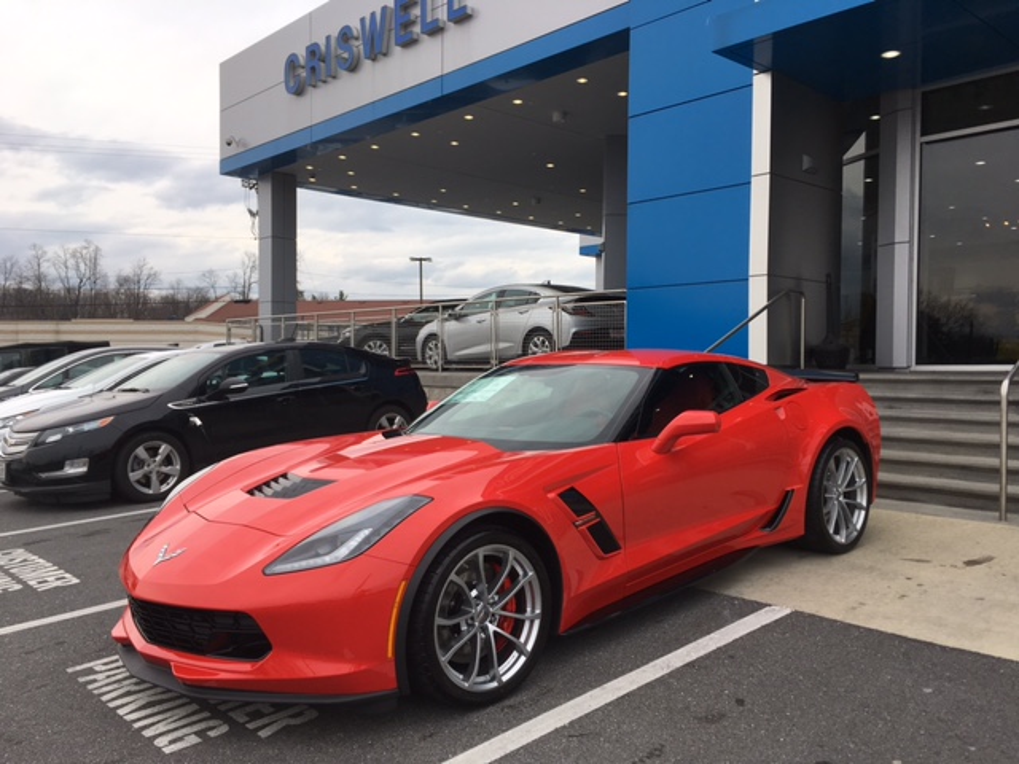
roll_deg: -0.3
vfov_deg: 48.2
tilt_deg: -0.6
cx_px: 510
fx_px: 854
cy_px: 382
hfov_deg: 61.7
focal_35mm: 29
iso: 25
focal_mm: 4.15
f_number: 2.2
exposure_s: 1/356
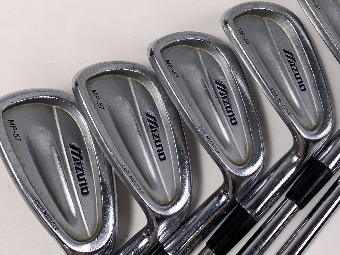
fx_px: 413
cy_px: 102
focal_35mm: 42
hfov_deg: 44.4
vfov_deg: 34.2
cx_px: 215
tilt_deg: -73.2
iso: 25
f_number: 1.8
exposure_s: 1/197
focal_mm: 4.25
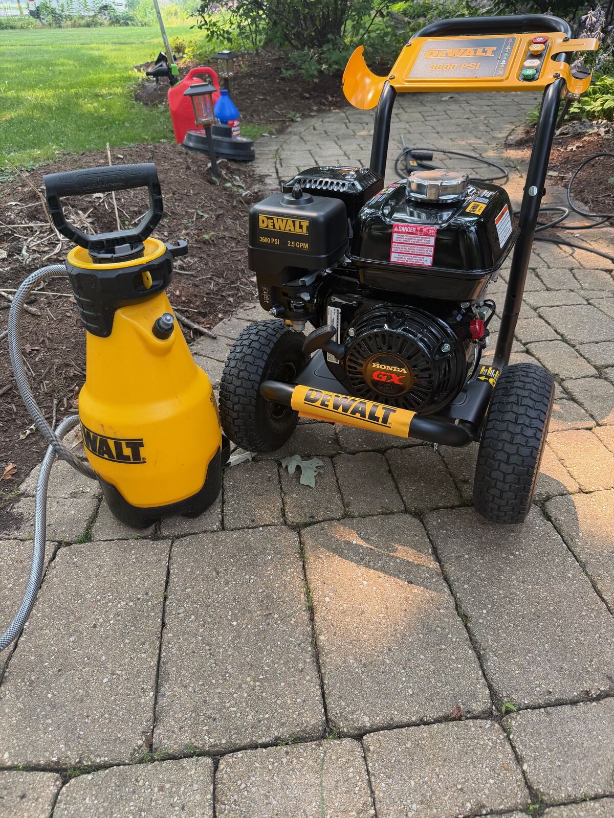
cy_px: 409
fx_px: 568
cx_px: 307
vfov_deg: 71.6
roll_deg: -1.4
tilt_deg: -35.5
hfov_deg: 56.8
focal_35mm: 24
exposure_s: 1/401
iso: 100
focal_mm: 6.76
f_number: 1.78
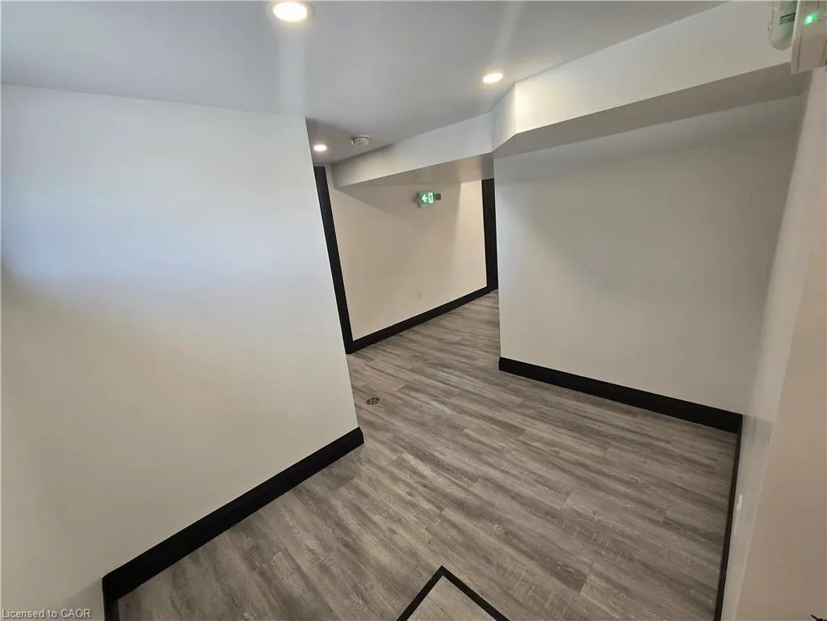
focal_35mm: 13
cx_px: 414
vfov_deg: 89.9
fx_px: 311
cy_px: 310
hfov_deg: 106.2
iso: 125
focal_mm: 2.2
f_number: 2.2
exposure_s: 1/60
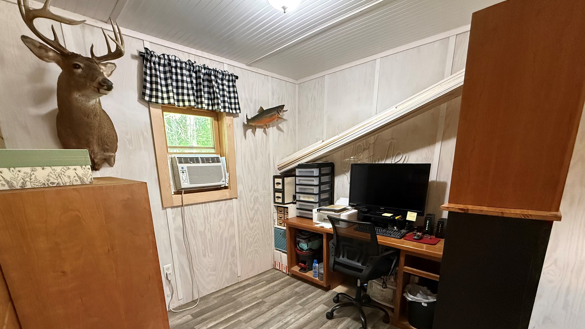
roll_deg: +0.9
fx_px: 248
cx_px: 280
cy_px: 222
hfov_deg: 99.3
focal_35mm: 16
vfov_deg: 65.1
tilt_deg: -14.2
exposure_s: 1/60
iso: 800
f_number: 2.2
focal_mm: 2.22
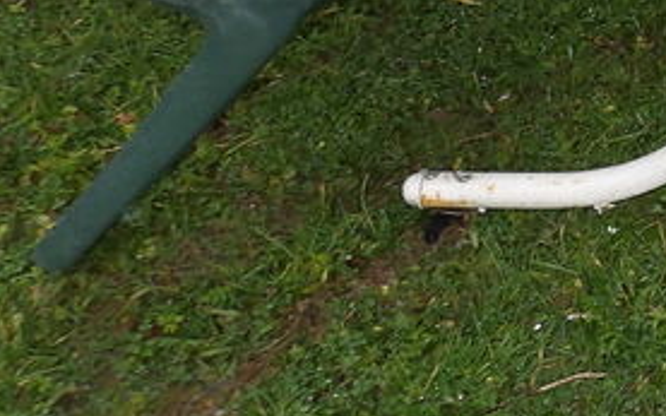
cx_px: 1046
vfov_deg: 13.6
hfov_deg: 19.2
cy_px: -159
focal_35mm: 92
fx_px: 1670
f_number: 3.2
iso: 100
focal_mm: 4.3
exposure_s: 1/135
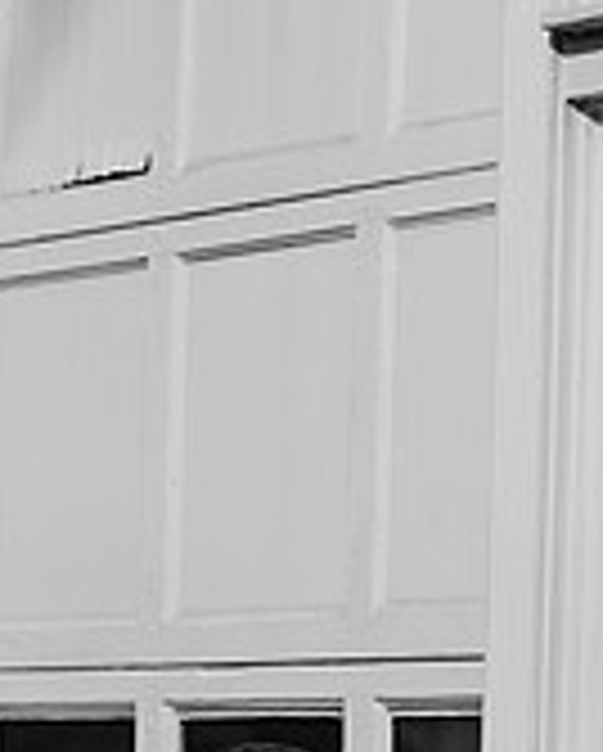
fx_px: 4788
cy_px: 815
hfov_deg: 7.2
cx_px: 378
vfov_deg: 8.9
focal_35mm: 215
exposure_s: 1/6400
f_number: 2.5
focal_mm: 85
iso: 100
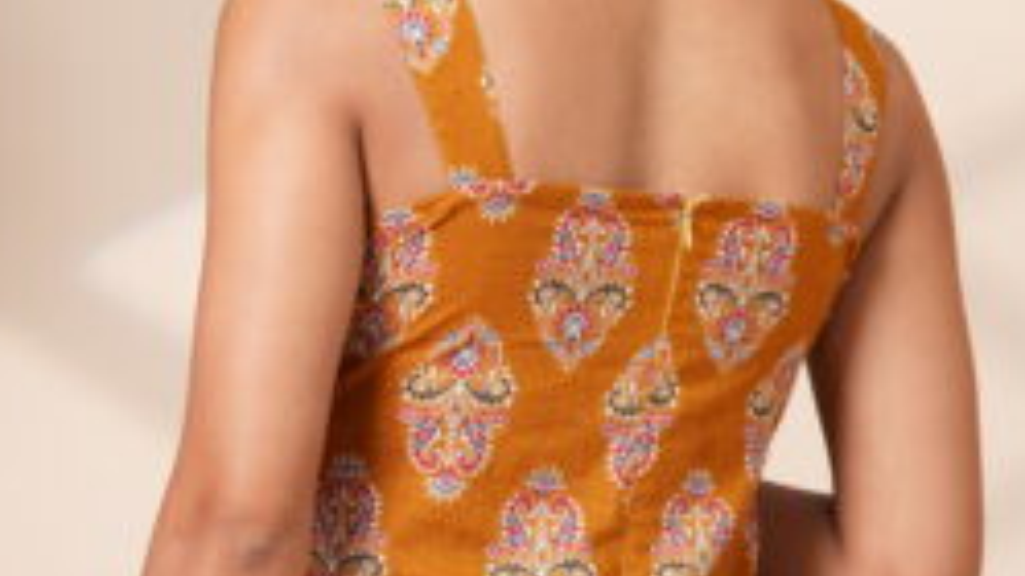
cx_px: 515
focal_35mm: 321
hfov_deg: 6.7
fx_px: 8723
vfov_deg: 3.8
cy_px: 407
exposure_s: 1/160
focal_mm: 127
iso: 640
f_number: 5.6
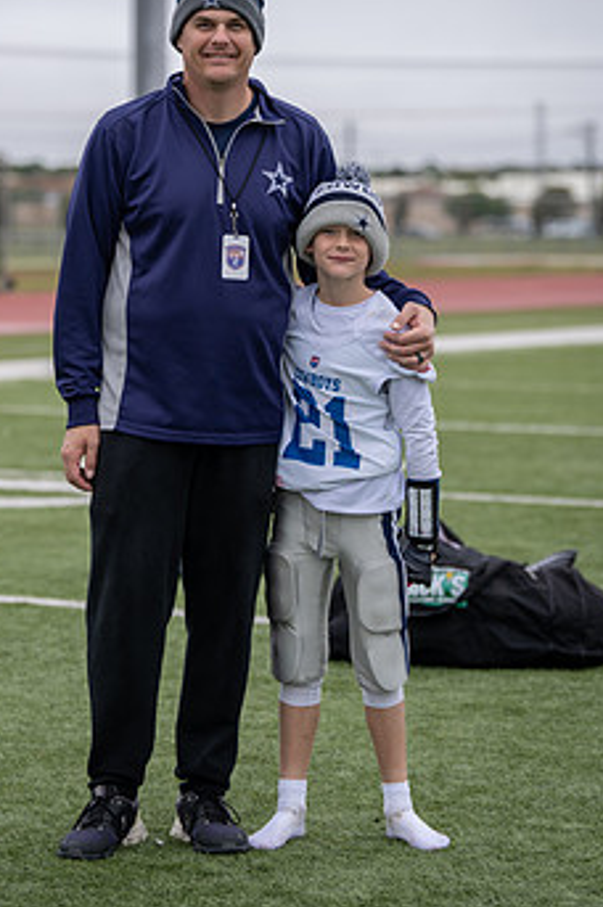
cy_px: 344
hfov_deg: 10.5
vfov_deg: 15.8
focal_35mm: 130
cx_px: 230
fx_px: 3273
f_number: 2.8
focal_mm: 99
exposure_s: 1/500
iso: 100
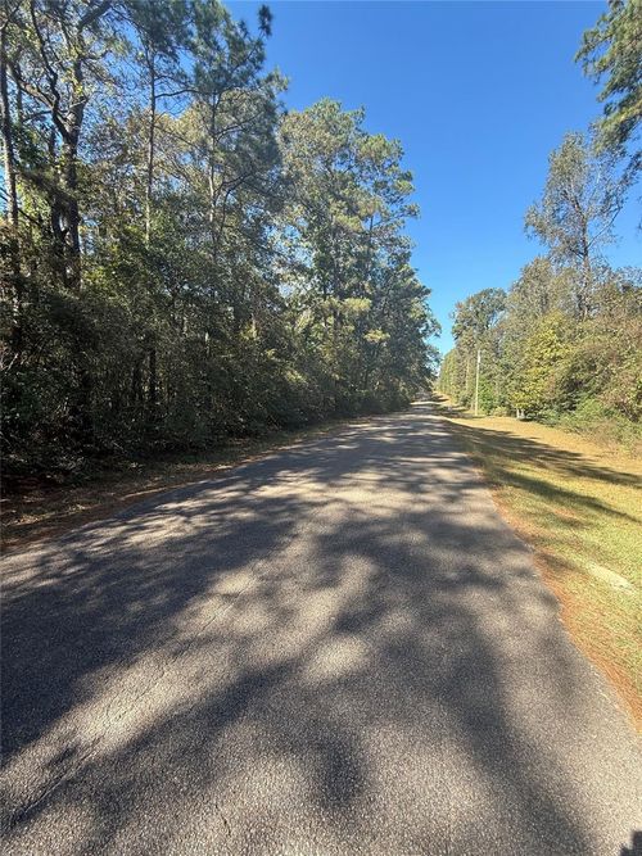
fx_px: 346
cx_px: 321
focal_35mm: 14
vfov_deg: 102.1
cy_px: 428
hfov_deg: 85.7
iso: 64
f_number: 2.2
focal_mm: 2.22
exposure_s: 1/293
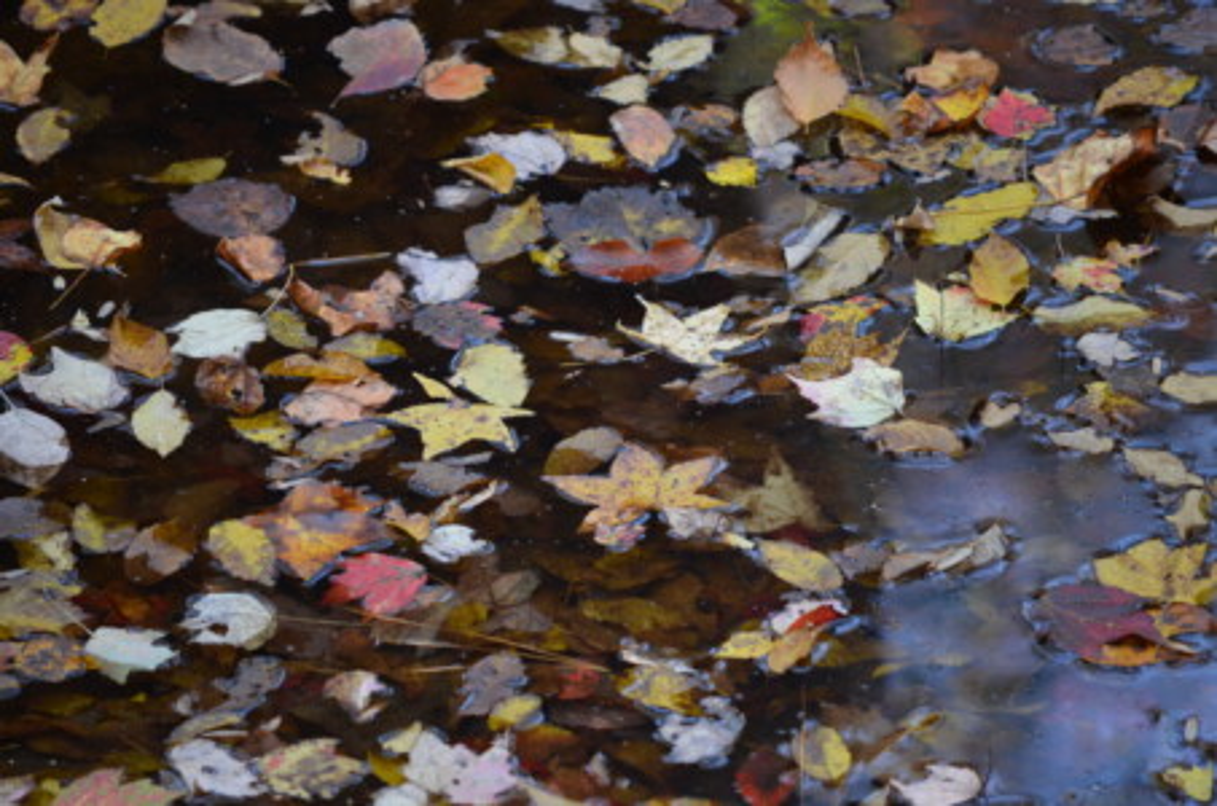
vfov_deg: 4.6
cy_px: 403
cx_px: 608
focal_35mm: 300
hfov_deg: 6.9
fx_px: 10120
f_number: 5.6
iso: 800
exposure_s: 1/200
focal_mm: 200
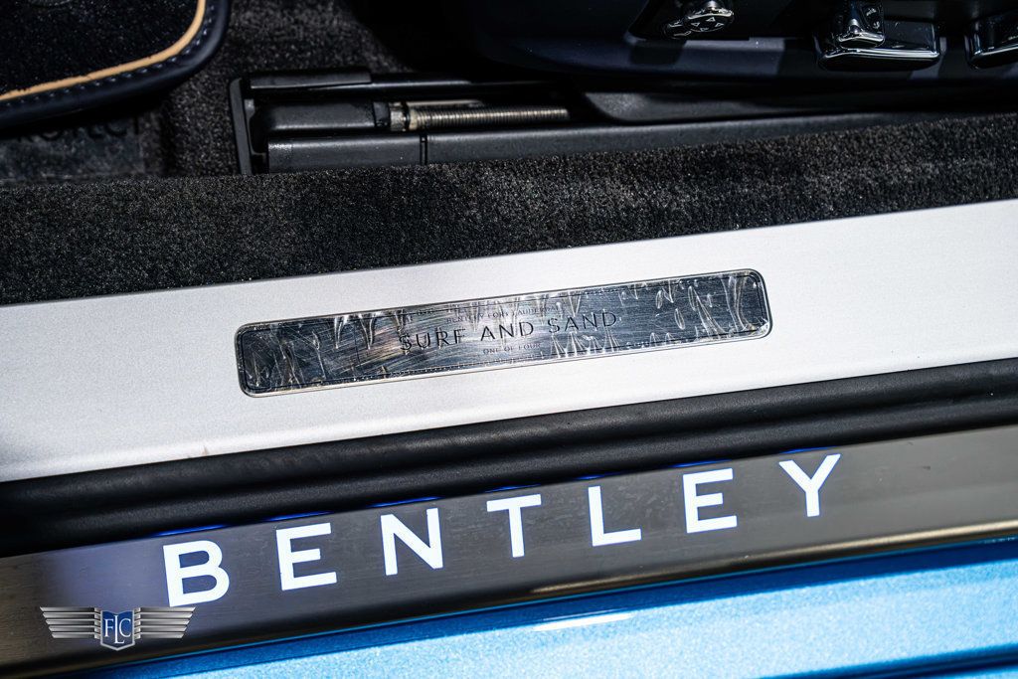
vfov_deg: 23.8
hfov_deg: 35.0
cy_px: 340
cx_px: 509
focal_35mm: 57
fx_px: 1612
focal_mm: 57
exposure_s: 1/50
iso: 1600
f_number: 5
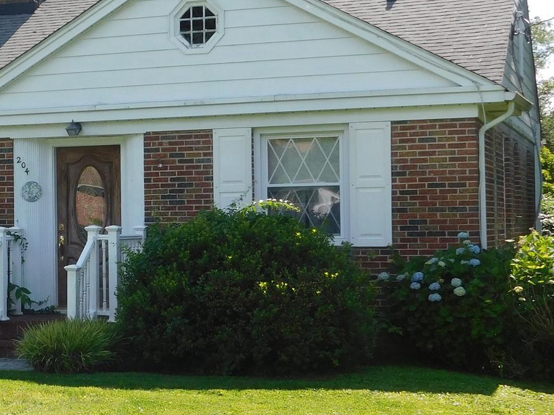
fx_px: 1344
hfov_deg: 22.6
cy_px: 216
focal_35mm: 84
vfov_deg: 17.6
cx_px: 42
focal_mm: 6.3
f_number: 3.5
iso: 125
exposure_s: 1/640
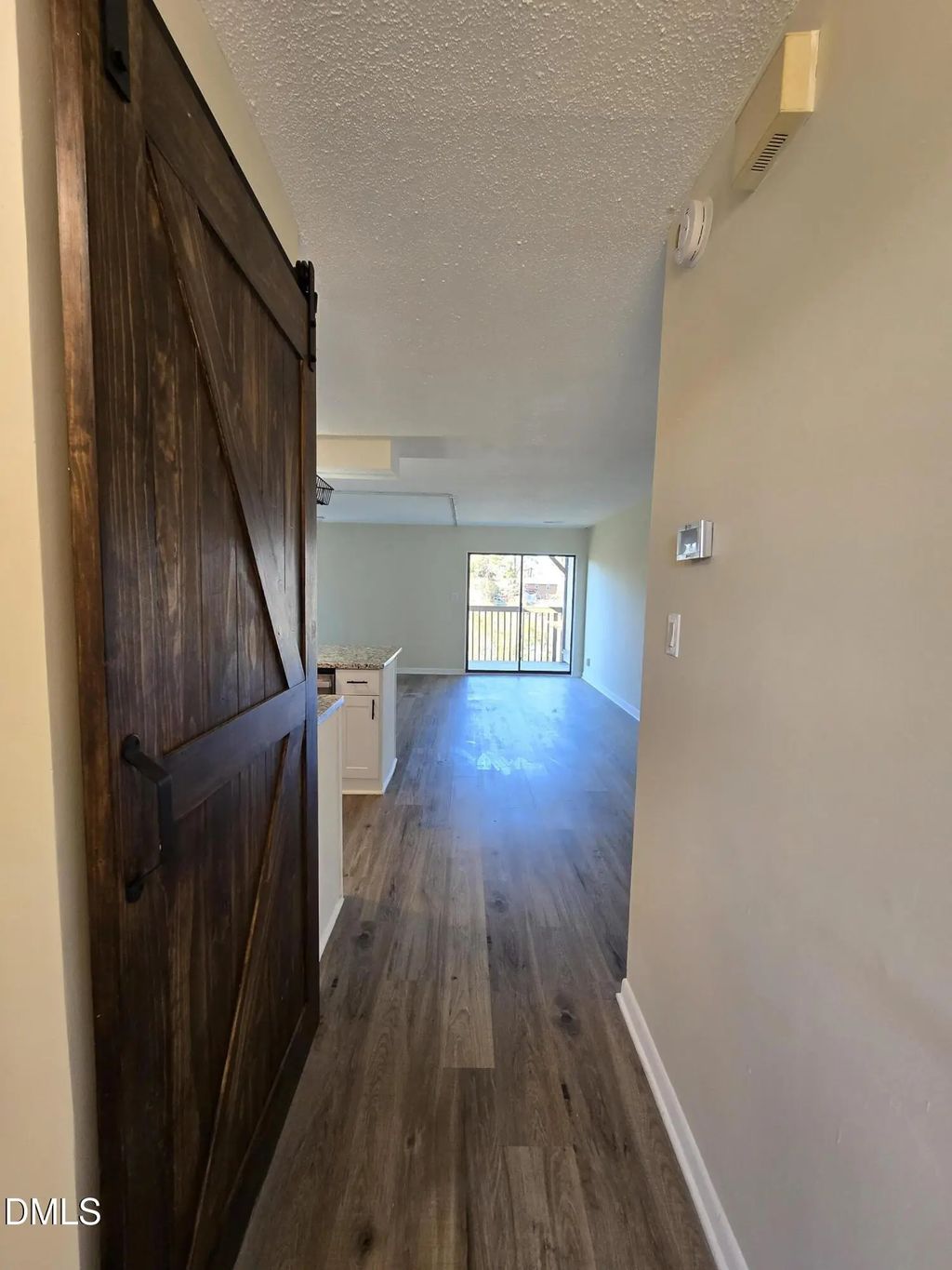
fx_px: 477
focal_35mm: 13
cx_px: 476
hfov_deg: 89.9
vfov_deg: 106.2
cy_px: 635
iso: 125
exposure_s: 1/60
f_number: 2.2
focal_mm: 2.2
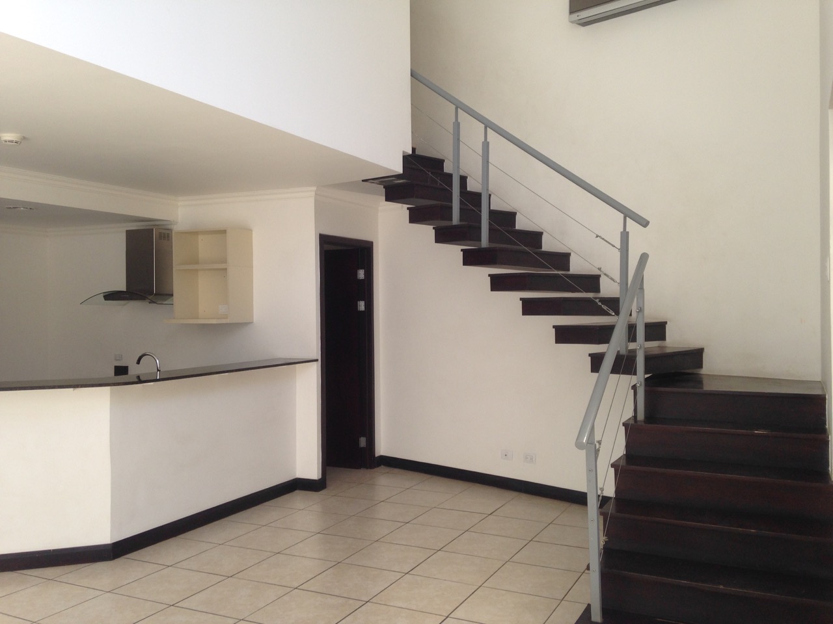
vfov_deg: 42.9
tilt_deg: +2.0
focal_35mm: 33
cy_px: 312
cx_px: 416
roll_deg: +2.3
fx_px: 794
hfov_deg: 55.4
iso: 50
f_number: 2.4
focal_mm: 4.12
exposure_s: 1/184
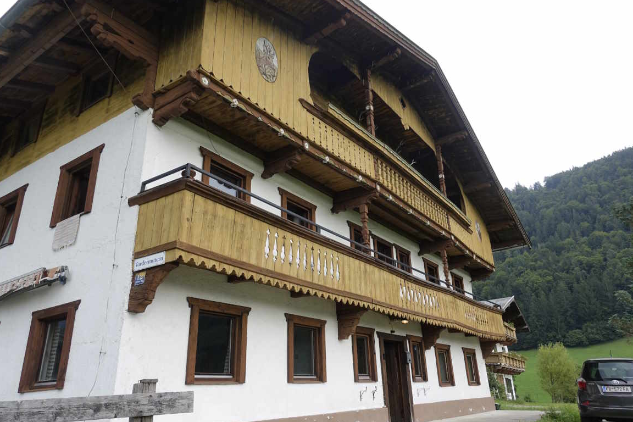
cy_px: 214
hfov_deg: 71.5
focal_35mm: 25
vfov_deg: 51.3
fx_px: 440
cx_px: 327
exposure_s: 1/200
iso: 125
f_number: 4
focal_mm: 8.8
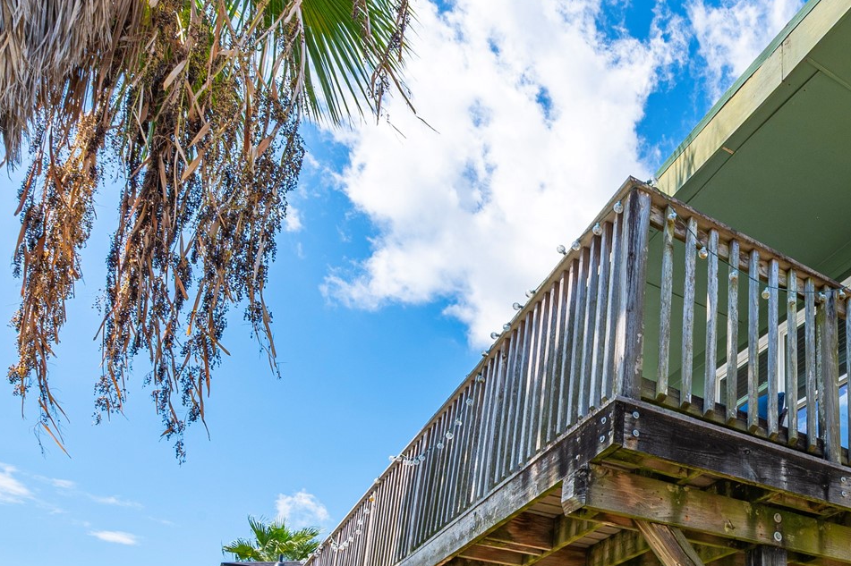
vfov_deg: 36.8
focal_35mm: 32
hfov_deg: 51.9
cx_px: 763
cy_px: 566
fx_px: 756
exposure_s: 1/100
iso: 125
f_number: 13
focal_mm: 14
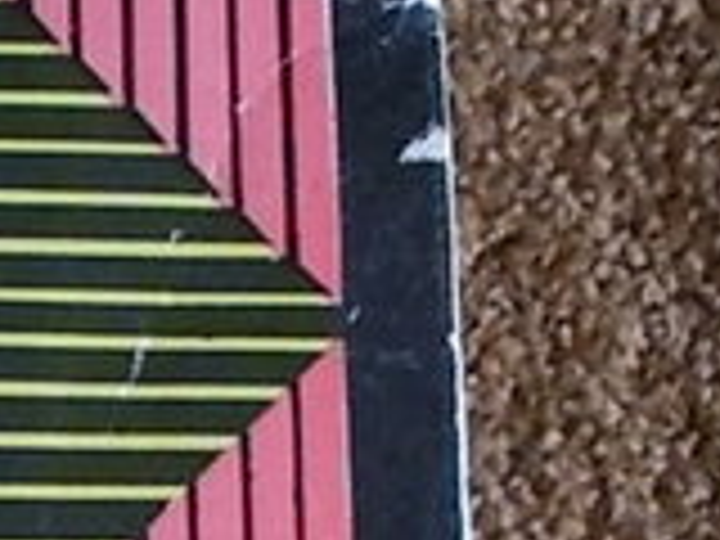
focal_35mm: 166
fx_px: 3453
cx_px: -220
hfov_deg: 11.6
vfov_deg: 8.8
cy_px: 734
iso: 125
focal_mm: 4.6
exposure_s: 1/25
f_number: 3.2
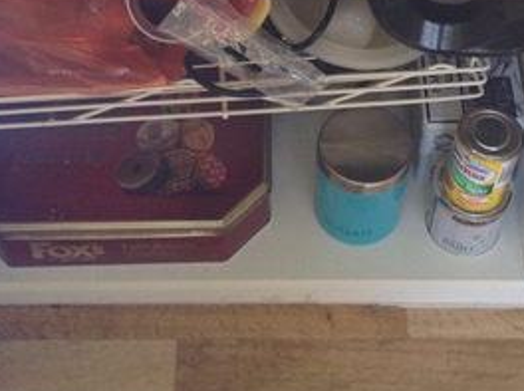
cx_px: 304
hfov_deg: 26.0
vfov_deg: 19.0
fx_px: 1133
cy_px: 2
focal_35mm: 75
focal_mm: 3.3
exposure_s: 1/24
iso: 32
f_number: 2.4
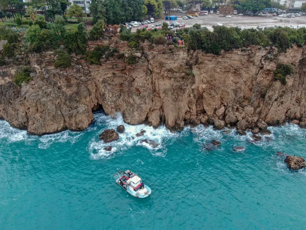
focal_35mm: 24
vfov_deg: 56.8
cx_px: 153
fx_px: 212
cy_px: 115
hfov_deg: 71.6
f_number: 2.8
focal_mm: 4.39
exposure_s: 1/80
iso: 100
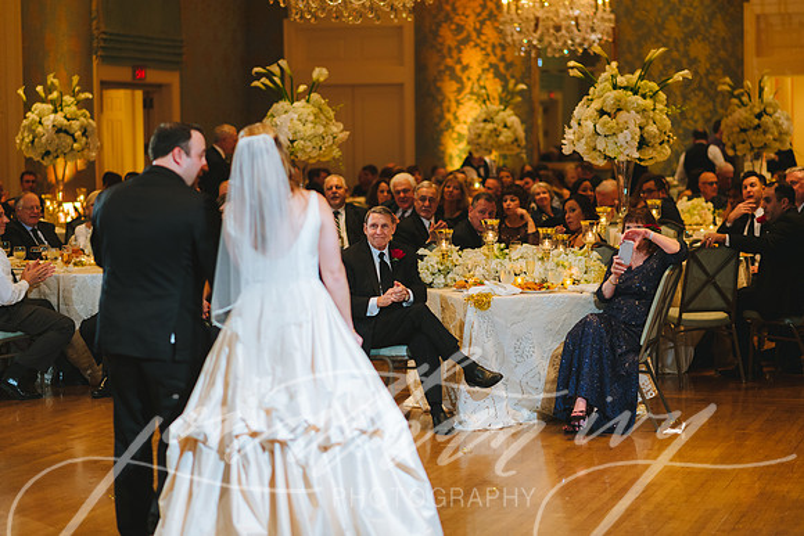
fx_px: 1899
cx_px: 402
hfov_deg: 23.9
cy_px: 268
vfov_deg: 16.1
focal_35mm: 85
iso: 800
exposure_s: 1/160
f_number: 2.2
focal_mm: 85
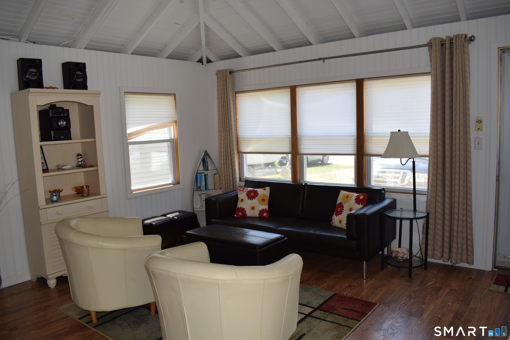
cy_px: 170
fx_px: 382
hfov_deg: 67.4
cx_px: 255
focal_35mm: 27
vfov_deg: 47.9
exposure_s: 1/125
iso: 220
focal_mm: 18
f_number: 5.6
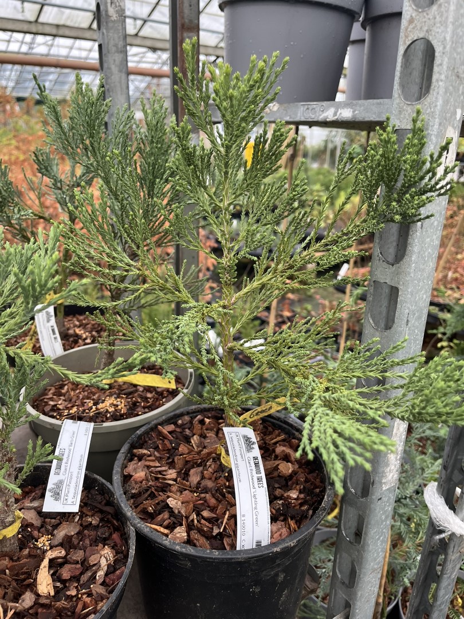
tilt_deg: -20.5
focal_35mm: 26
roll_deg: -1.5
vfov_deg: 67.3
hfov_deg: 53.1
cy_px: 310
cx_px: 232
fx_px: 465
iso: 125
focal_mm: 5.1
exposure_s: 1/121
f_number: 1.6
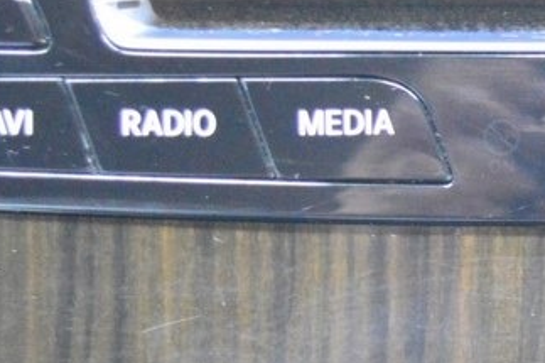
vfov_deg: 8.0
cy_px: 244
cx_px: 666
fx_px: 2587
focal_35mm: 171
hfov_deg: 11.8
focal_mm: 36
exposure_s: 1/30
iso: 6400
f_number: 4.8
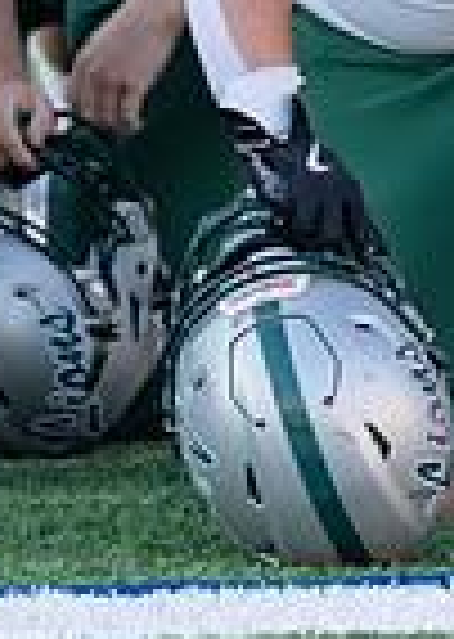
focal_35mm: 529
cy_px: -140
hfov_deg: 2.7
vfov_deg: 3.8
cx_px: 374
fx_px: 9576
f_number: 2.8
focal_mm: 91
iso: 200
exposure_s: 1/500
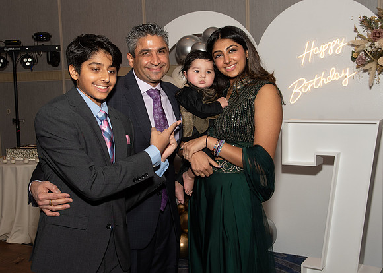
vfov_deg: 29.9
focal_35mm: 47
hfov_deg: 40.9
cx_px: 169
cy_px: 138
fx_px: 512
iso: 500
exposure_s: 1/250
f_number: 8
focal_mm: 26
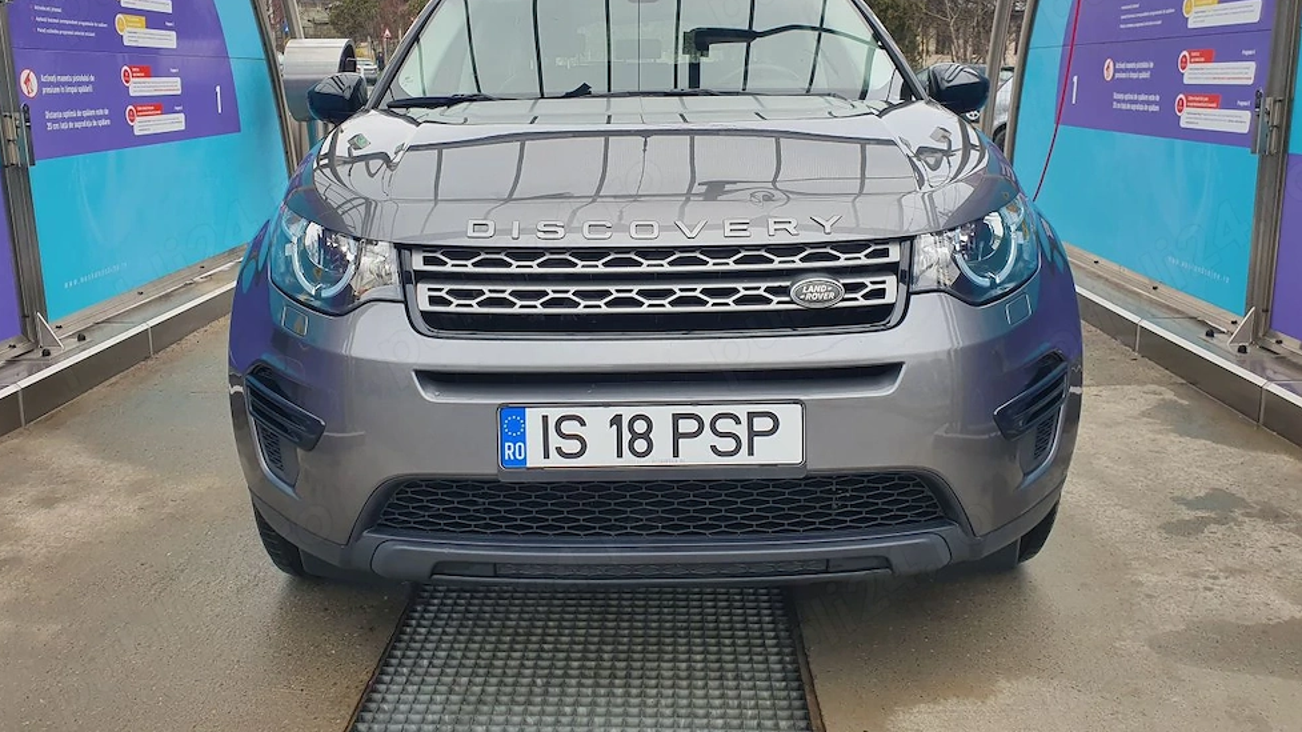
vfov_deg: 39.9
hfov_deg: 66.1
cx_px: 638
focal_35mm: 29
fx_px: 1001
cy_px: 283
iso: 50
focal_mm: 4.32
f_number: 2.4
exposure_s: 1/279
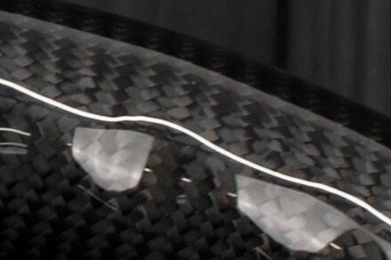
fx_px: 3333
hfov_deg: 6.6
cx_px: -294
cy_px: 217
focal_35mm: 307
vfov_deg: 4.5
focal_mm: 35
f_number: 6.3
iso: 500
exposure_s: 1/125
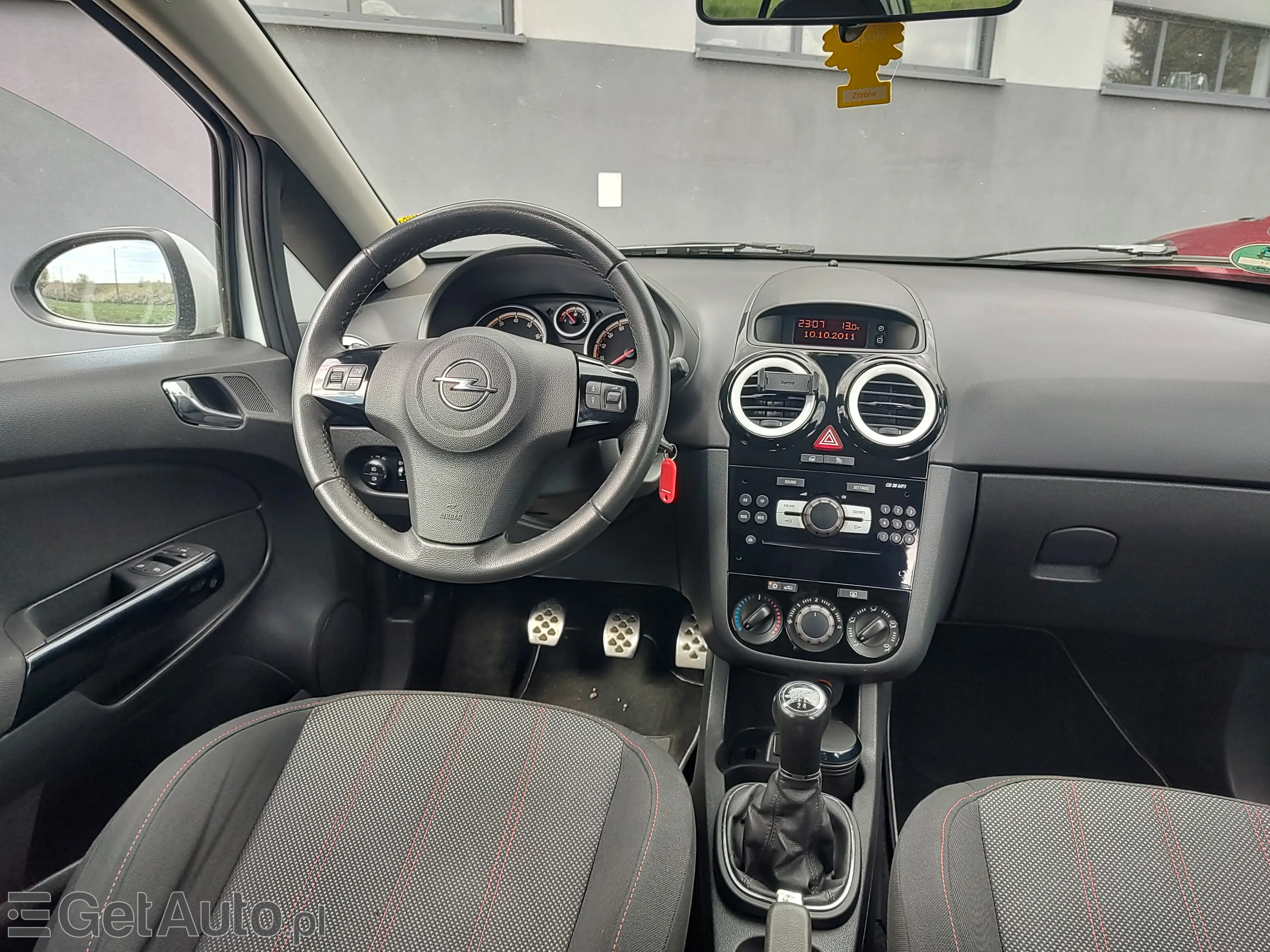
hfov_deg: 73.9
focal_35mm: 23
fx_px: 844
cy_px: 476
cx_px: 635
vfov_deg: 58.9
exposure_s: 1/196
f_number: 1.8
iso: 100
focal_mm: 5.56
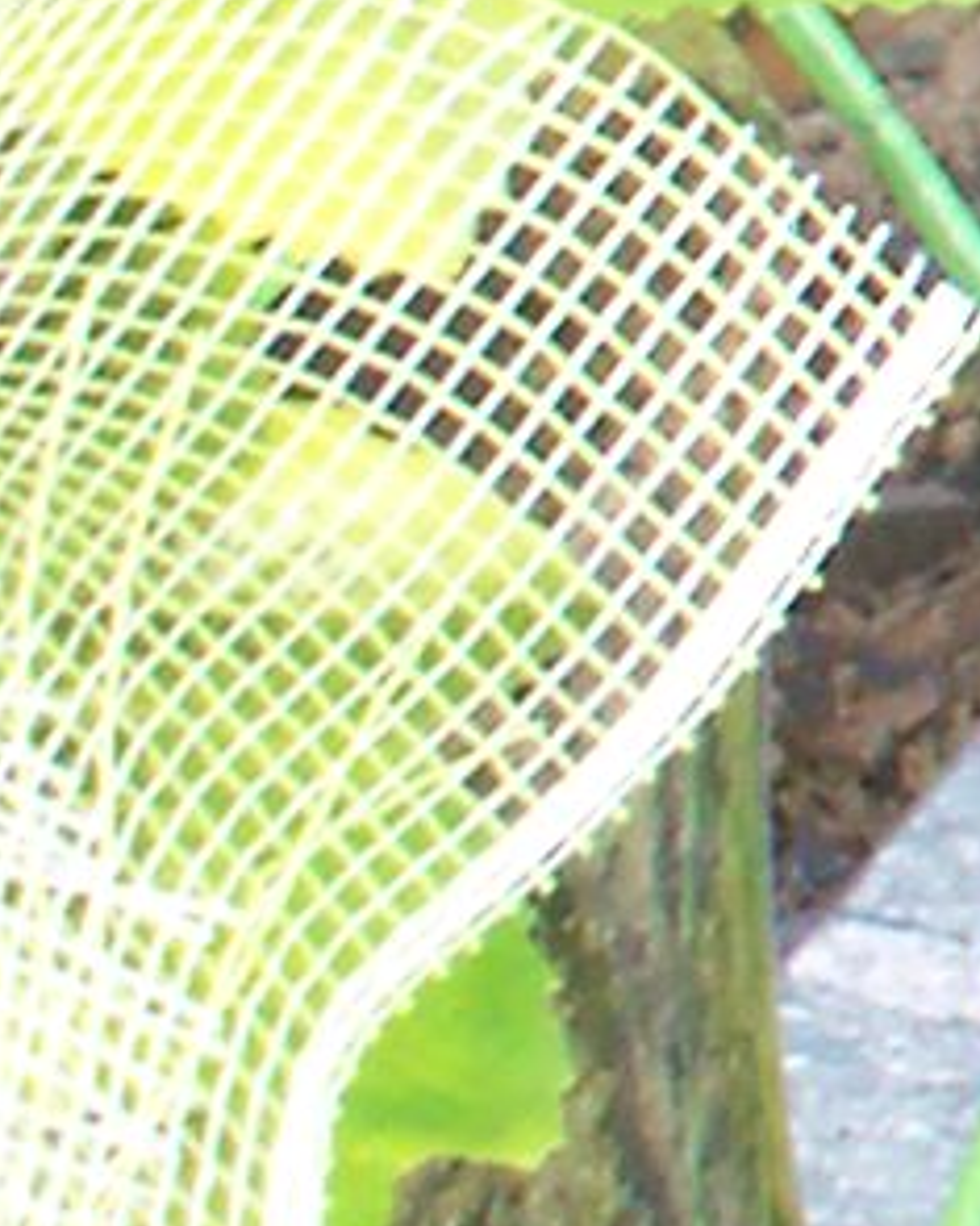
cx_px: 4862
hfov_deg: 4.4
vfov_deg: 6.1
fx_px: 11172
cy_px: -1501
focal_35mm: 308
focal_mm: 6
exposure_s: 1/89.1
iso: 100
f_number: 4.5
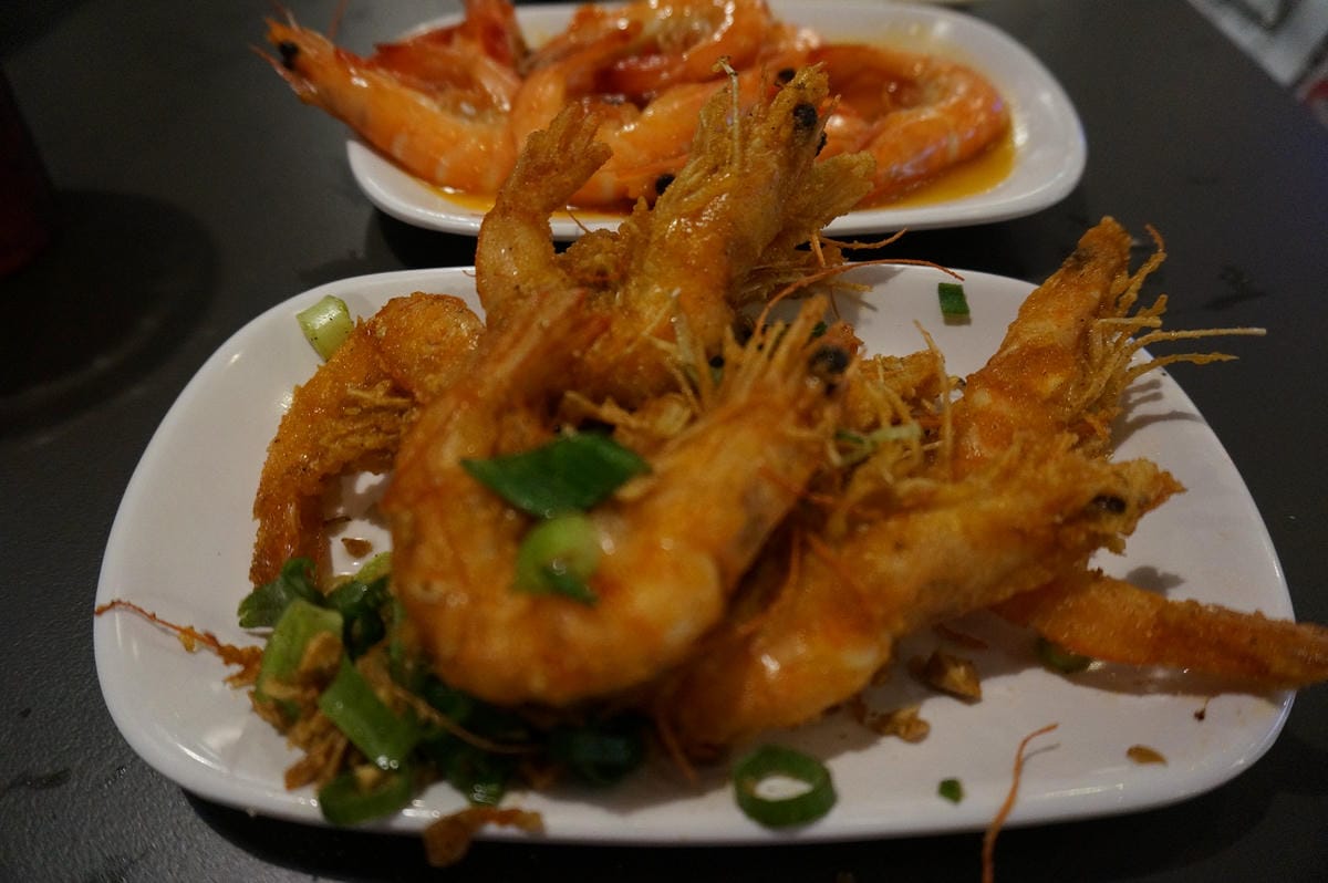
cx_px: 664
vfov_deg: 53.1
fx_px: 885
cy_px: 442
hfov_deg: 73.8
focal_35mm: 24
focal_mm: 16
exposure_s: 1/60
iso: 1600
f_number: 4
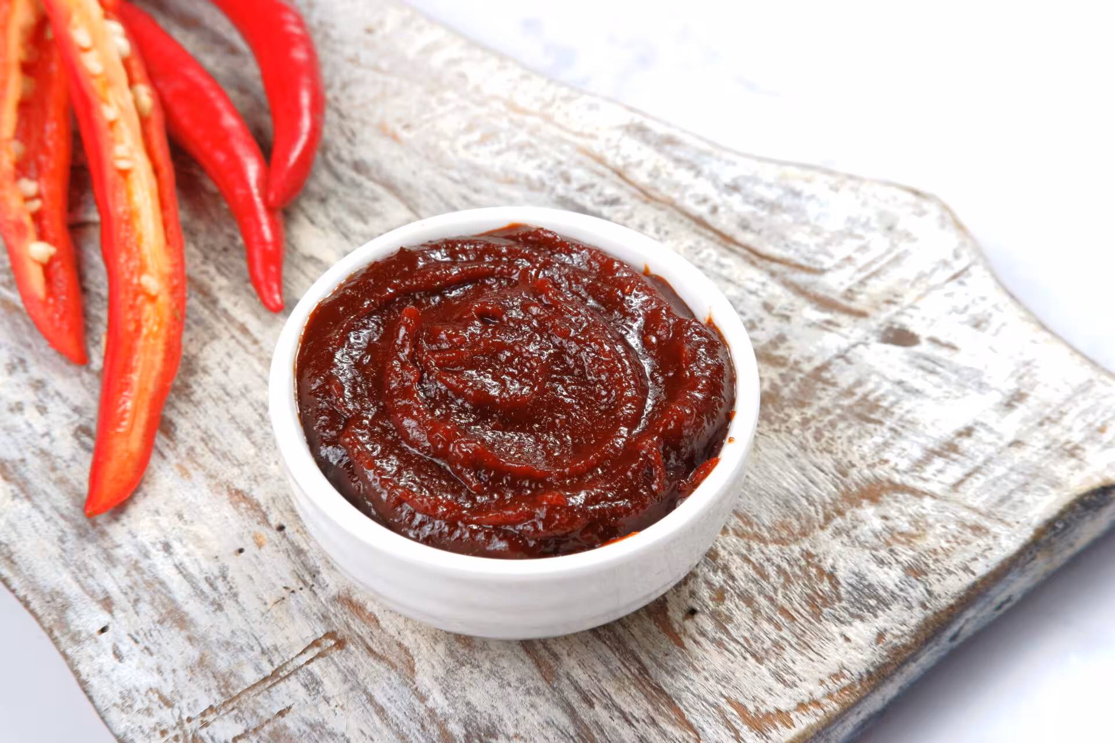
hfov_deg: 37.5
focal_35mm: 53
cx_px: 558
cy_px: 372
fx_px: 1641
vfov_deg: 25.5
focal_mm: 35
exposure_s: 1/125
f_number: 11
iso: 100
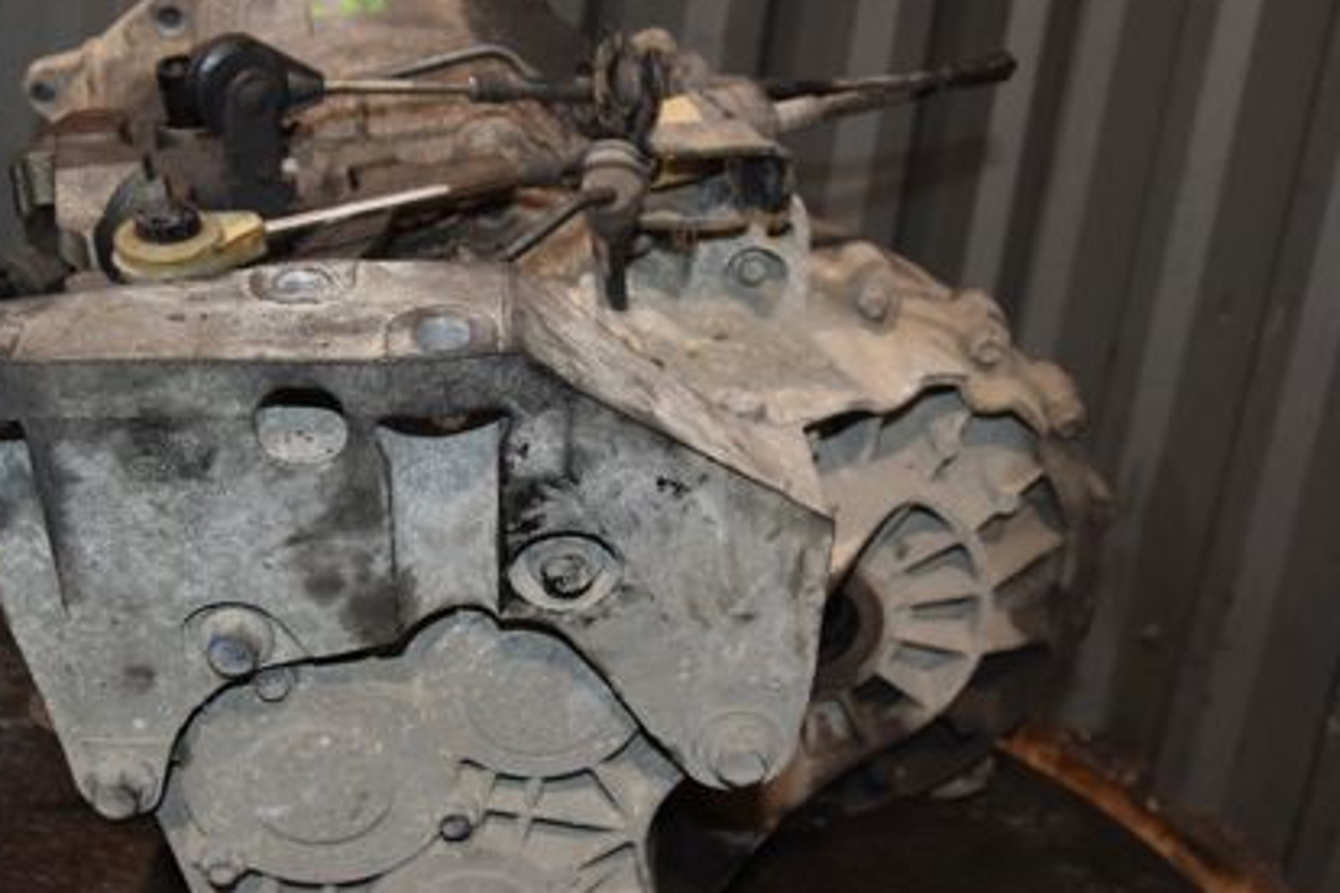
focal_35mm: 51
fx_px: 1898
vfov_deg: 26.5
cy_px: 459
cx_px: 625
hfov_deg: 38.9
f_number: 5
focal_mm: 22
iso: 800
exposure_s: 1/60
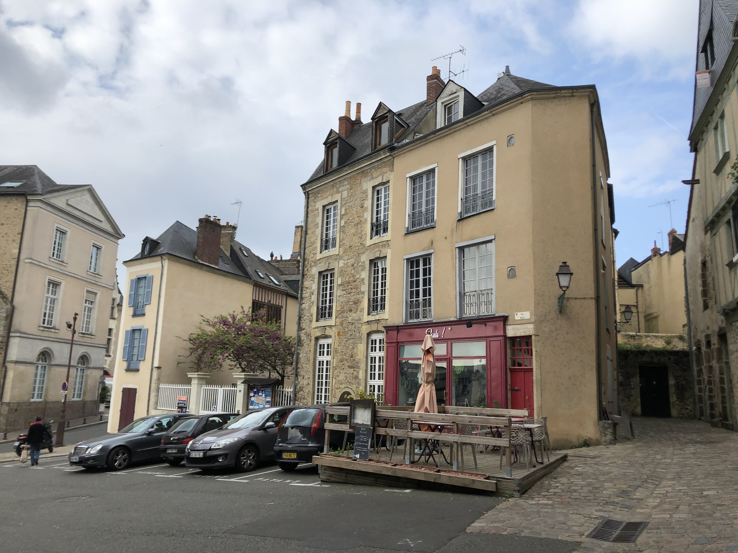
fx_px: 597
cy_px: 276
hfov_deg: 63.4
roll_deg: -1.2
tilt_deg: +10.4
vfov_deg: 49.7
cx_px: 369
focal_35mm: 28
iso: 20
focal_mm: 4
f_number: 1.8
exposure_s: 1/1473
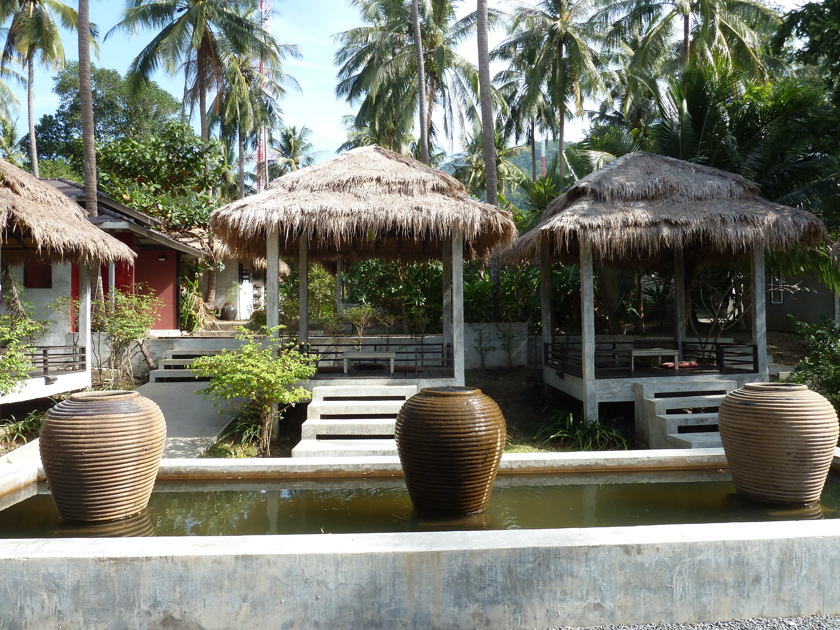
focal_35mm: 25
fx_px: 607
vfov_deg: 54.9
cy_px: 315
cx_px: 420
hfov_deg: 69.4
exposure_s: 1/160
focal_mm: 4.1
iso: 80
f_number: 4
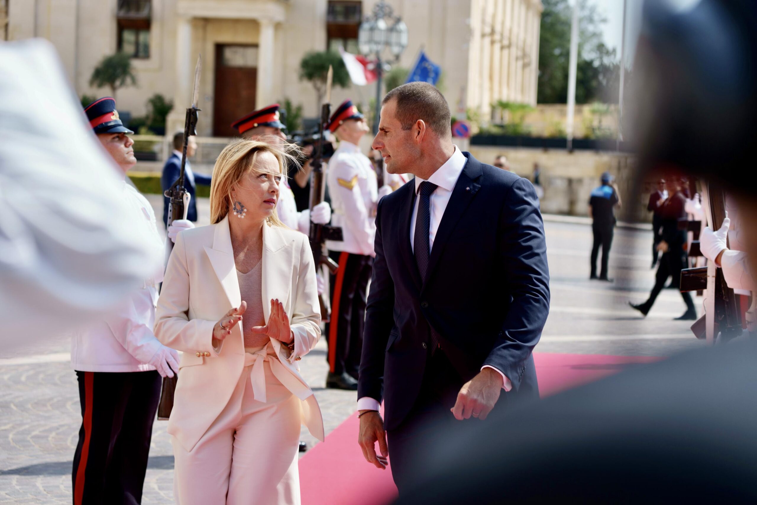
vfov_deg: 13.7
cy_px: 252
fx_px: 2103
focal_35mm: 100
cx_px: 378
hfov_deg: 20.4
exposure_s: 1/400
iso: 125
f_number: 5.6
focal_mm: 100
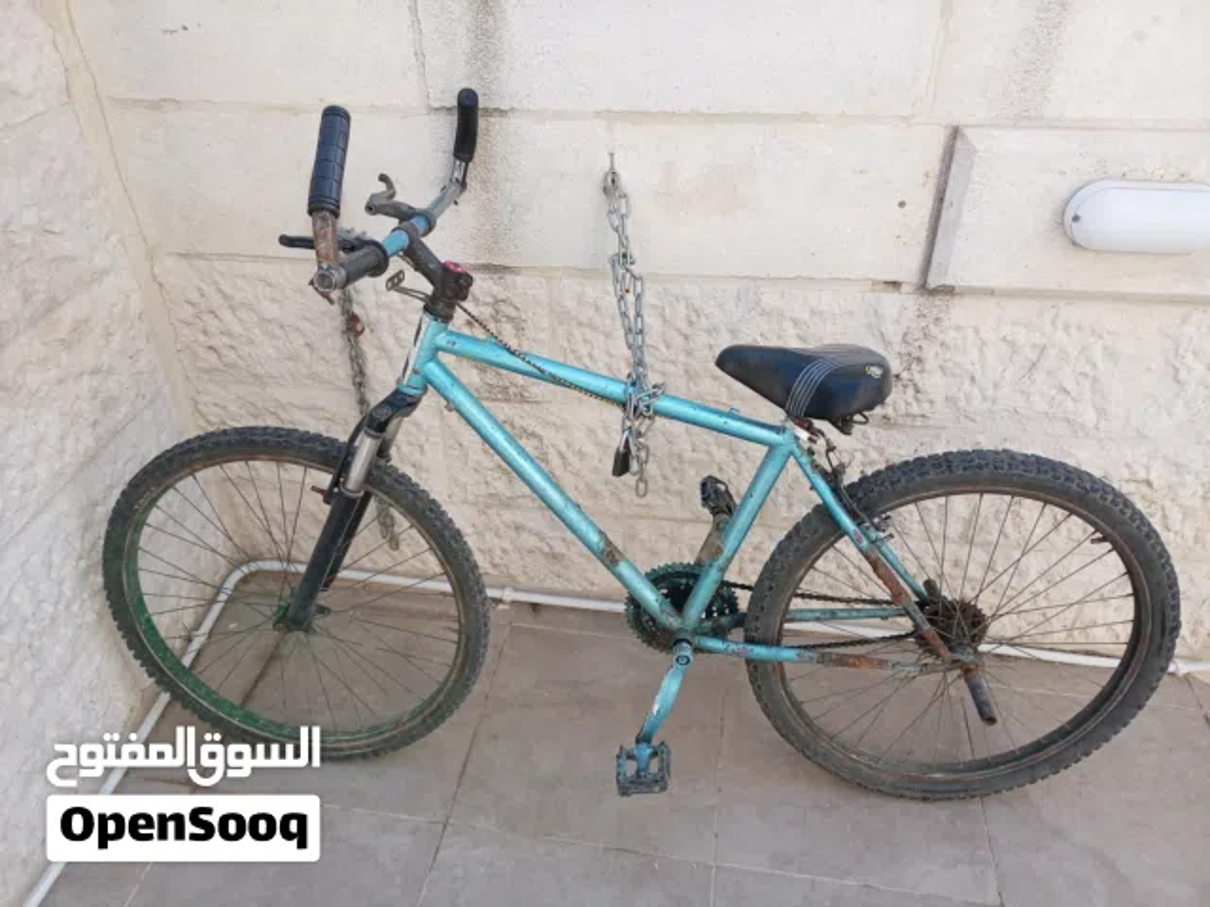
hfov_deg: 69.4
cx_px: 605
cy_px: 454
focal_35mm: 25
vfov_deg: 54.9
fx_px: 874
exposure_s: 1/319
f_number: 1.8
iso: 100
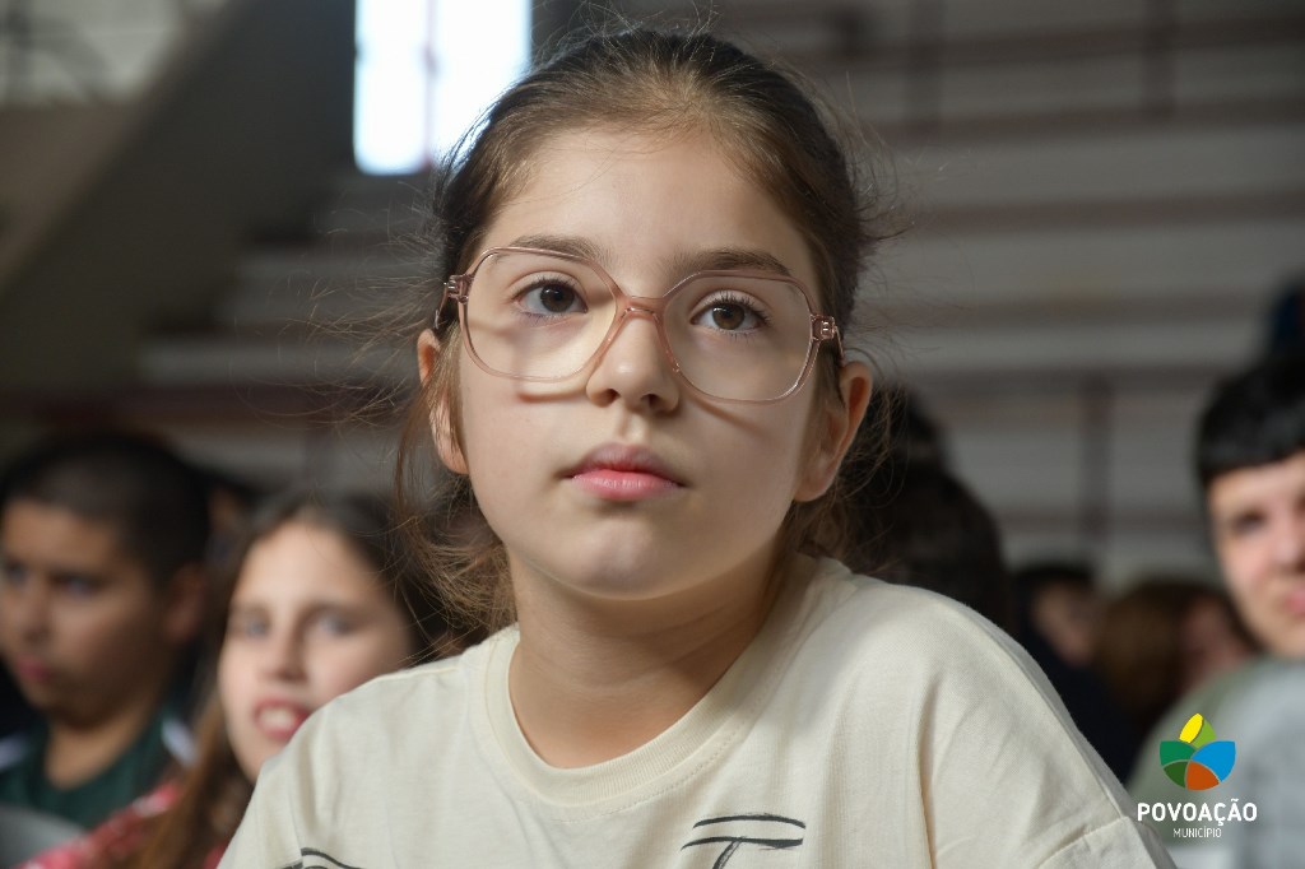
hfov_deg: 13.1
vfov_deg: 8.7
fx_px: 5689
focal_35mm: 157
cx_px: 652
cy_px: 434
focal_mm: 105
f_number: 5.6
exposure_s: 1/200
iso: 800
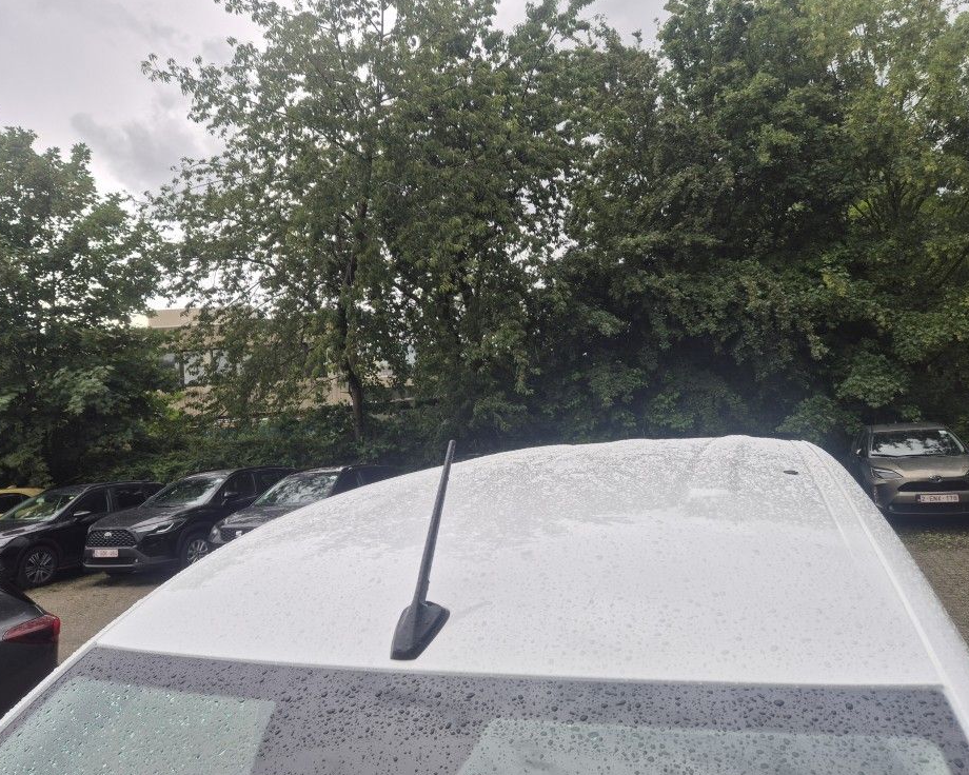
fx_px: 717
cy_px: 381
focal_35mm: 25
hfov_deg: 68.1
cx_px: 507
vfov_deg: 56.8
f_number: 1.8
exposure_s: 1/180
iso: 25
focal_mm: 5.4
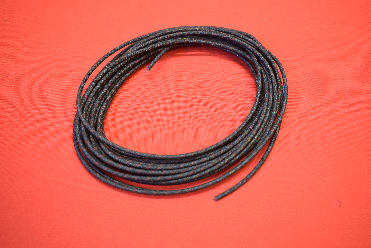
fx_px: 417
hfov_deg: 47.9
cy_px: 124
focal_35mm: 40
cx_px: 186
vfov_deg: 33.0
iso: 1250
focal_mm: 27
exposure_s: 1/60
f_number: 5
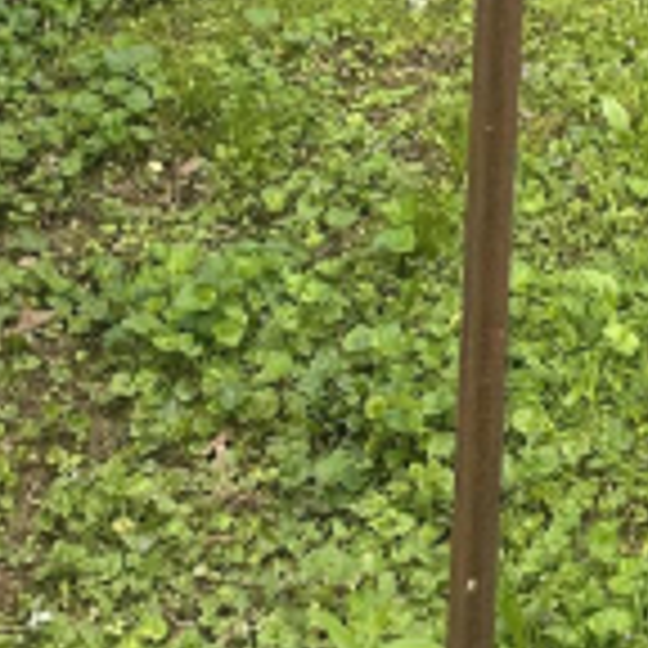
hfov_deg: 17.1
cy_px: -650
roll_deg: -1.2
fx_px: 2076
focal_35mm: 98
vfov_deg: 14.6
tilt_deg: -3.3
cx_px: 734
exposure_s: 1/564
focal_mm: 6.86
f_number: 1.78
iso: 80
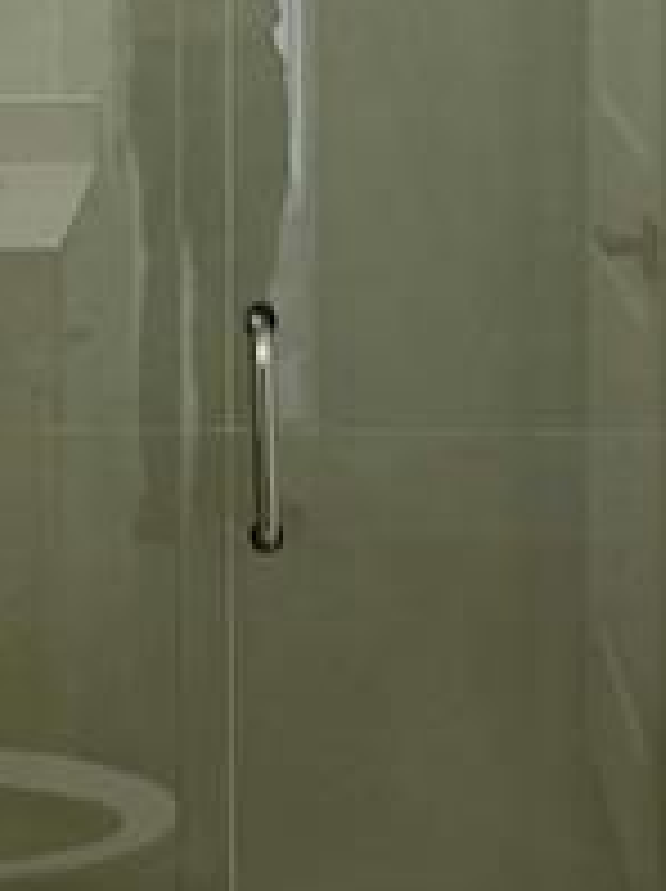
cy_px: -27
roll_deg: +1.4
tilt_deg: -6.2
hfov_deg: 14.5
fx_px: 2597
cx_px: 140
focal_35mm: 101
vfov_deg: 18.9
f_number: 1.6
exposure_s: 1/120
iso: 100
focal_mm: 5.1
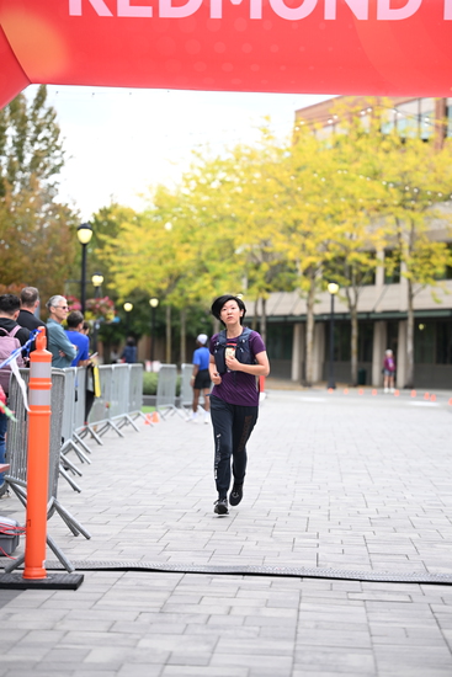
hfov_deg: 14.0
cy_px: 338
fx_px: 1844
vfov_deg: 20.8
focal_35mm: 98
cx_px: 226
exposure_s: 1/1600
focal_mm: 98
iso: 640
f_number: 2.8
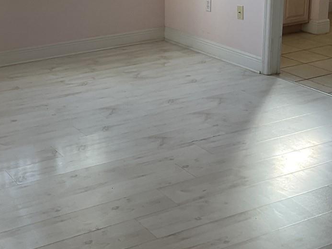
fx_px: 642
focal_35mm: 67
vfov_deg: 21.6
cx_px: 57
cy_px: 39
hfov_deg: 28.3
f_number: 1.8
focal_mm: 3
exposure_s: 1/120
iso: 25
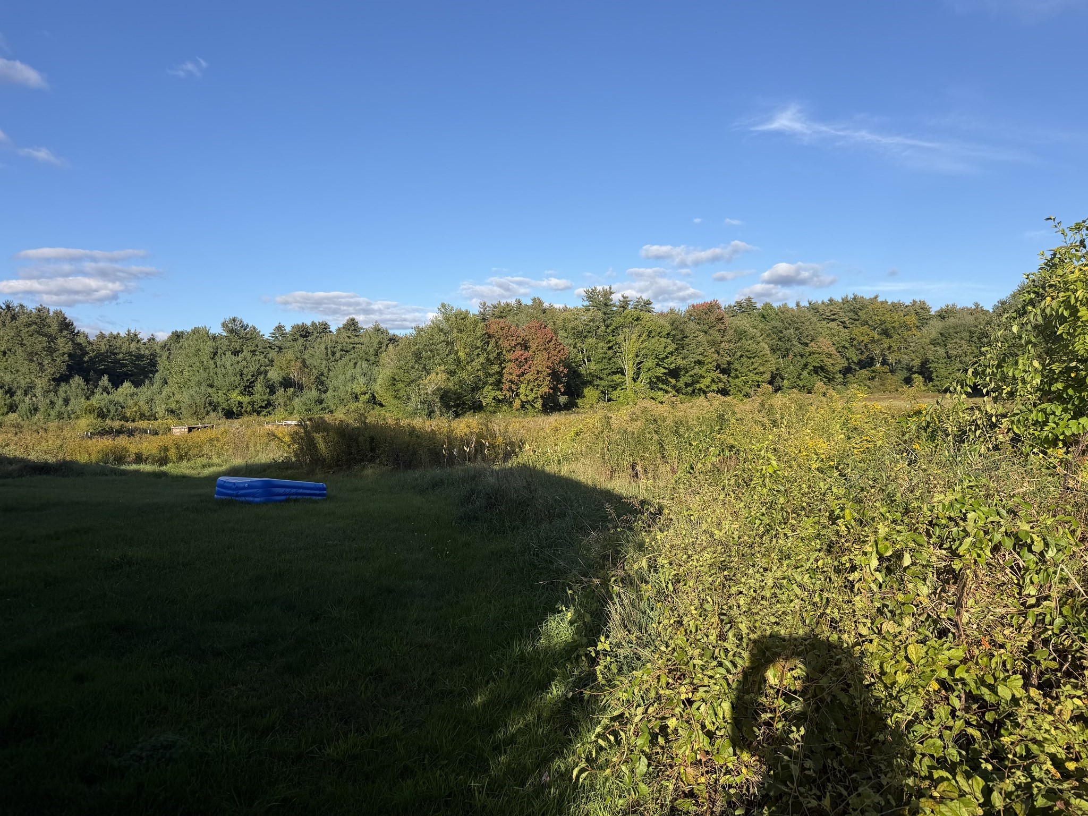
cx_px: 544
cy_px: 408
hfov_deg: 71.6
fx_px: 754
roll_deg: +1.0
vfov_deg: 56.8
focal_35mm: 24
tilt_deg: -0.1
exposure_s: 1/3425
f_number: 1.78
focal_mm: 6.76
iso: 80
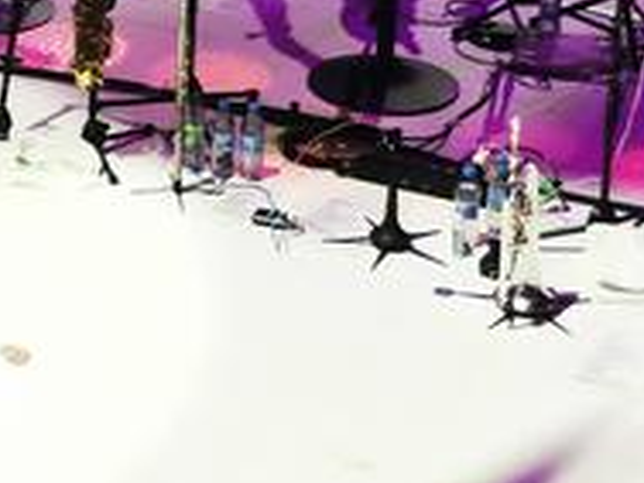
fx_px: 3349
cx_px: -319
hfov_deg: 10.6
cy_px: -301
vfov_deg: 8.0
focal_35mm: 180
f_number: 1.8
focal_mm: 5.58
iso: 125
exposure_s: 1/100
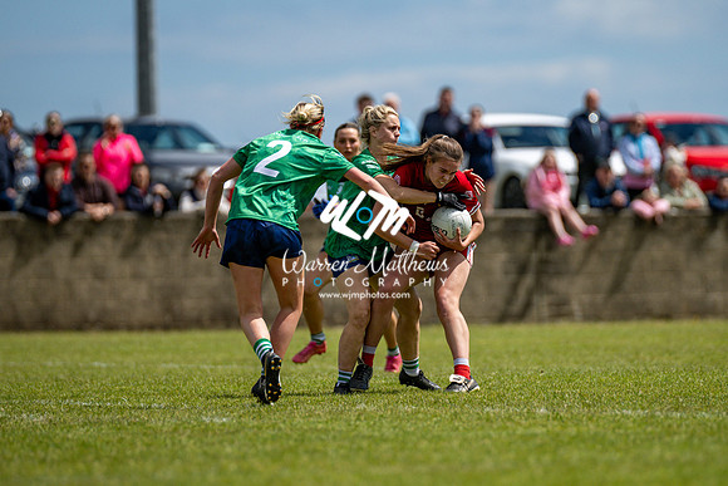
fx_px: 8032
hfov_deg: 5.2
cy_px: 231
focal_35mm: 397
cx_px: 427
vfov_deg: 3.5
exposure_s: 1/6400
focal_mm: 270
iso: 125
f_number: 2.8
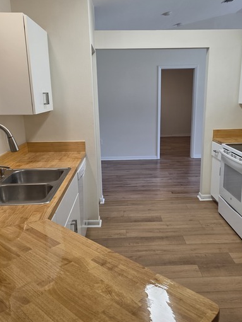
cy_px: 166
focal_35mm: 30
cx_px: 136
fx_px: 280
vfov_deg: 60.0
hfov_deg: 46.7
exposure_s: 1/120
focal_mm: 6.3
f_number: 1.7
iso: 160
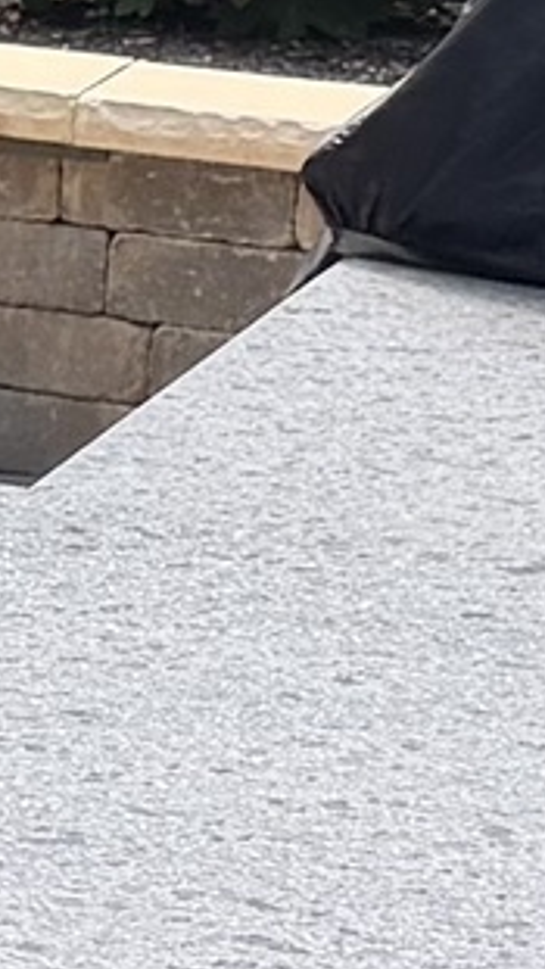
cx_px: -1377
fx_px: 6626
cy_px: -128
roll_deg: -2.0
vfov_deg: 8.3
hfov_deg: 4.4
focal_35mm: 258
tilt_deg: -7.6
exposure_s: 1/967
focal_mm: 6.76
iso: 80
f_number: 1.78
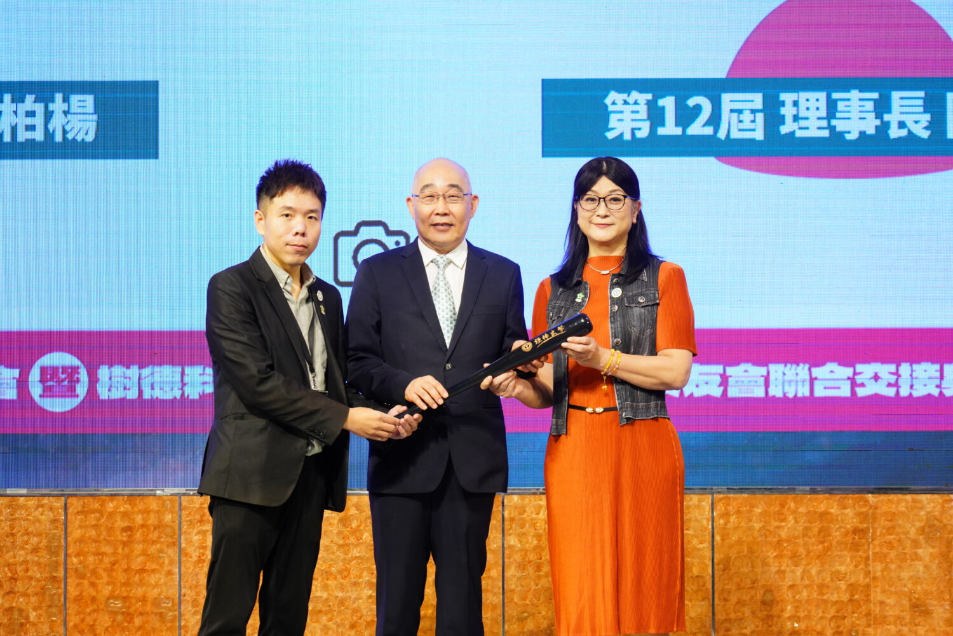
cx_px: 476
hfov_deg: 19.5
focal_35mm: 105
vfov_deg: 13.0
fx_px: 2780
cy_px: 318
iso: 1250
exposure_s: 1/60
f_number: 5
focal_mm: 105
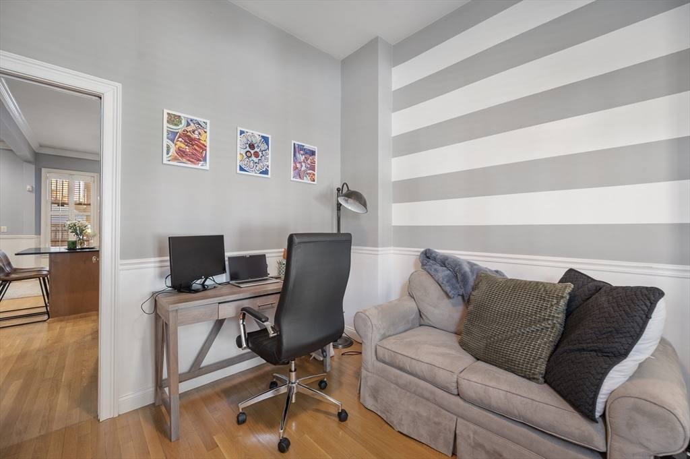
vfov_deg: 81.1
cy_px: 230
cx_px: 345
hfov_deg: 104.3
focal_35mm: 14
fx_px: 268
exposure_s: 1.6
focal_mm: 14
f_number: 5.6
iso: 100
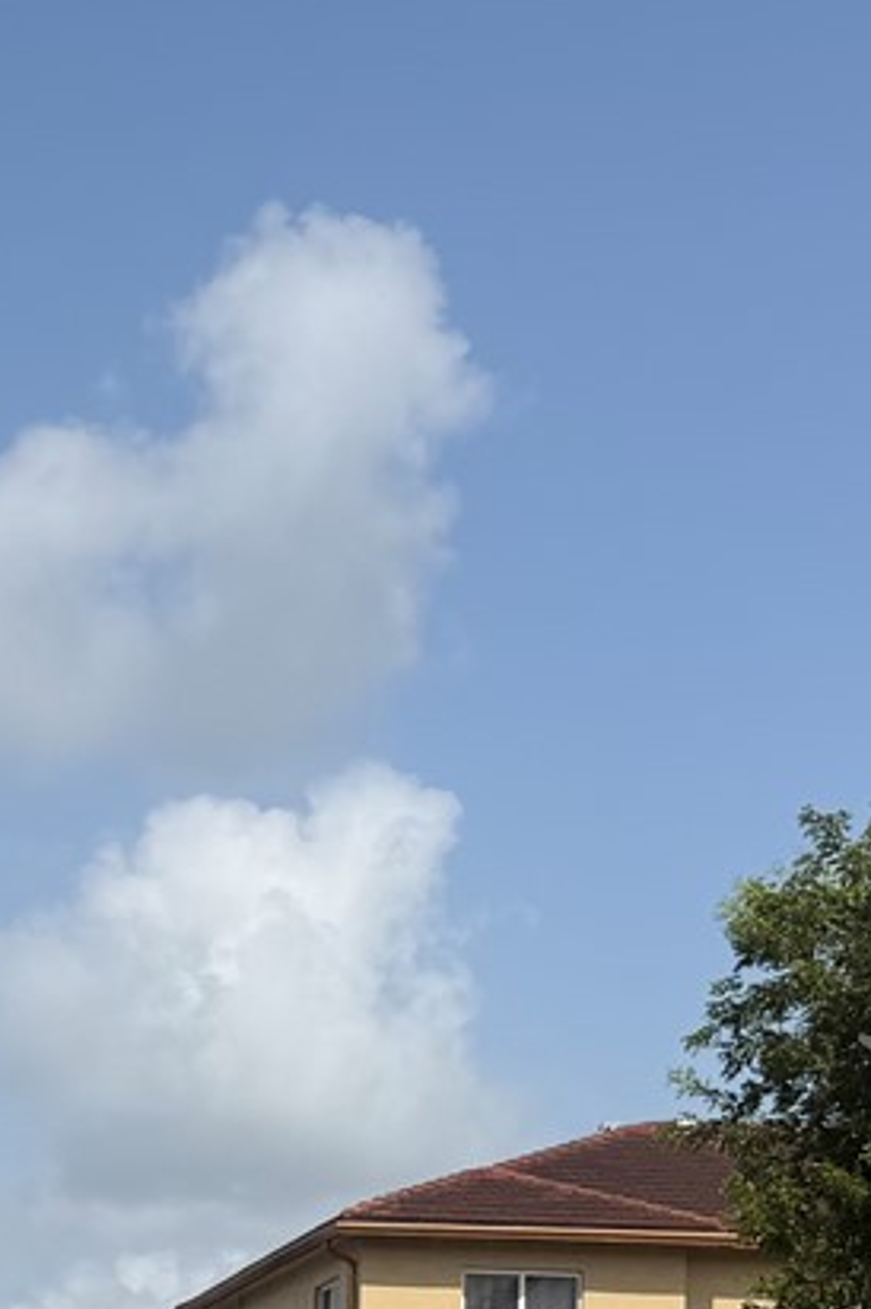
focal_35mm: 97
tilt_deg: +2.1
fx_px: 3526
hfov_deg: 13.4
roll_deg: -2.3
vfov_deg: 19.9
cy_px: 1503
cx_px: -397
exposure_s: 1/6173
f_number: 1.78
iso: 80
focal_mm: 6.76
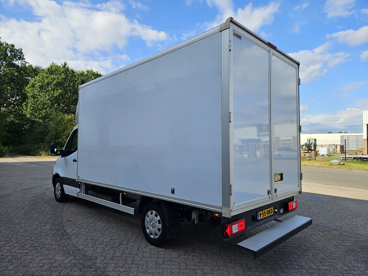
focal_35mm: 23
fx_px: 245
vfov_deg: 58.9
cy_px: 138
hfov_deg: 73.9
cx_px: 184
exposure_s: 1/1202
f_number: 1.8
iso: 25
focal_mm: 5.4
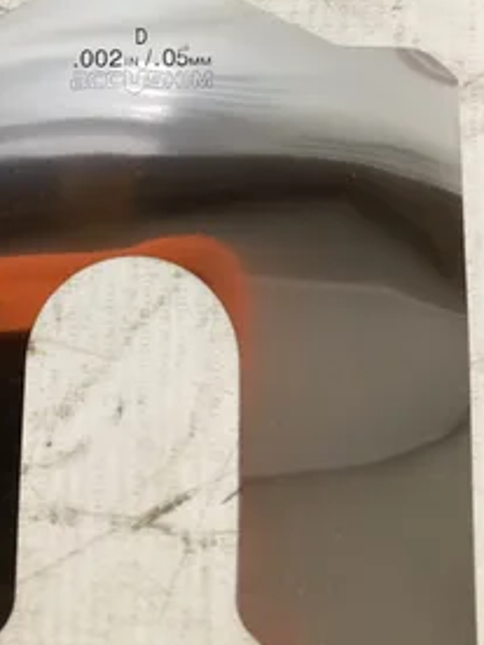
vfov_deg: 41.2
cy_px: 182
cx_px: 154
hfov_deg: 31.9
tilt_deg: -79.6
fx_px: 839
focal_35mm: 45
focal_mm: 3.3
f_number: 2.4
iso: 400
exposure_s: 1/50
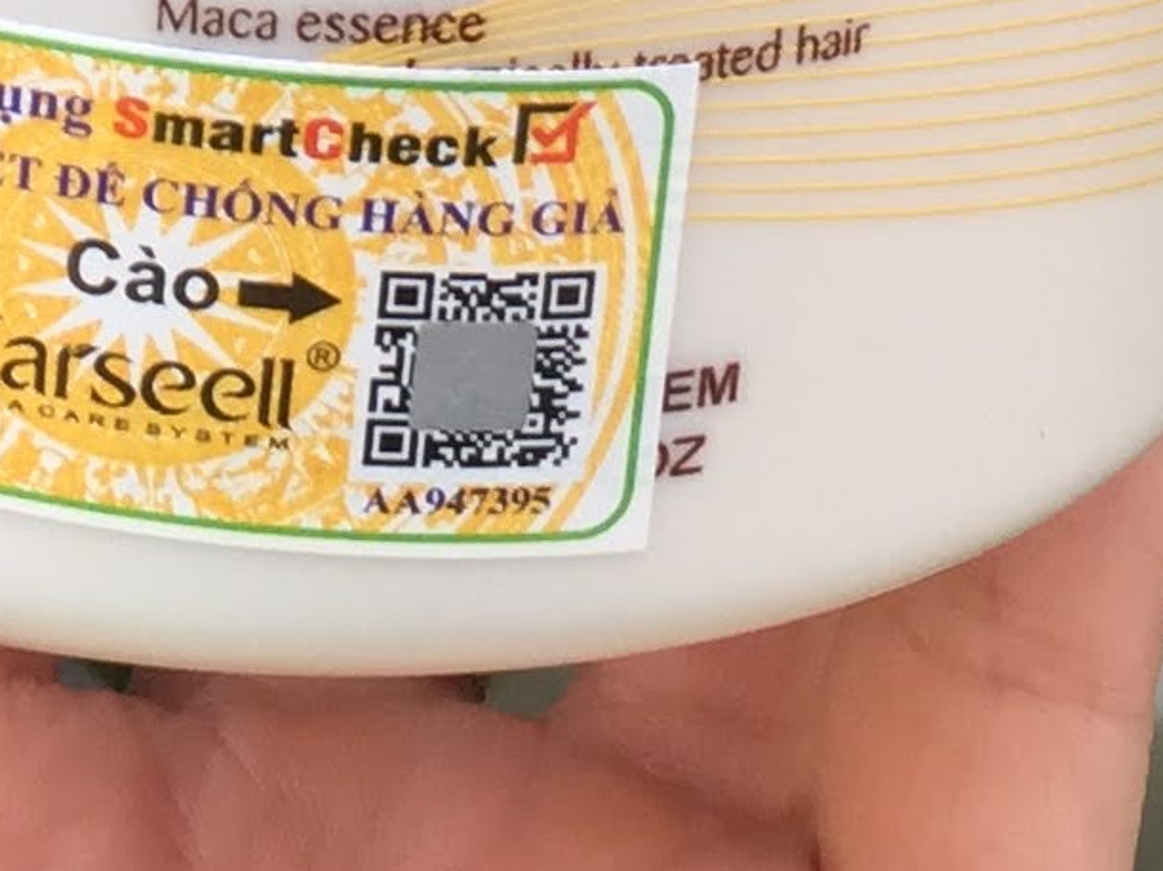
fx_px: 5207
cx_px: 49
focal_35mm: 155
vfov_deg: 8.7
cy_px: -1189
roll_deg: -4.7
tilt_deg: -14.1
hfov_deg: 12.6
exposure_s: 1/255
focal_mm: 4.15
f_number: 2.2
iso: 32
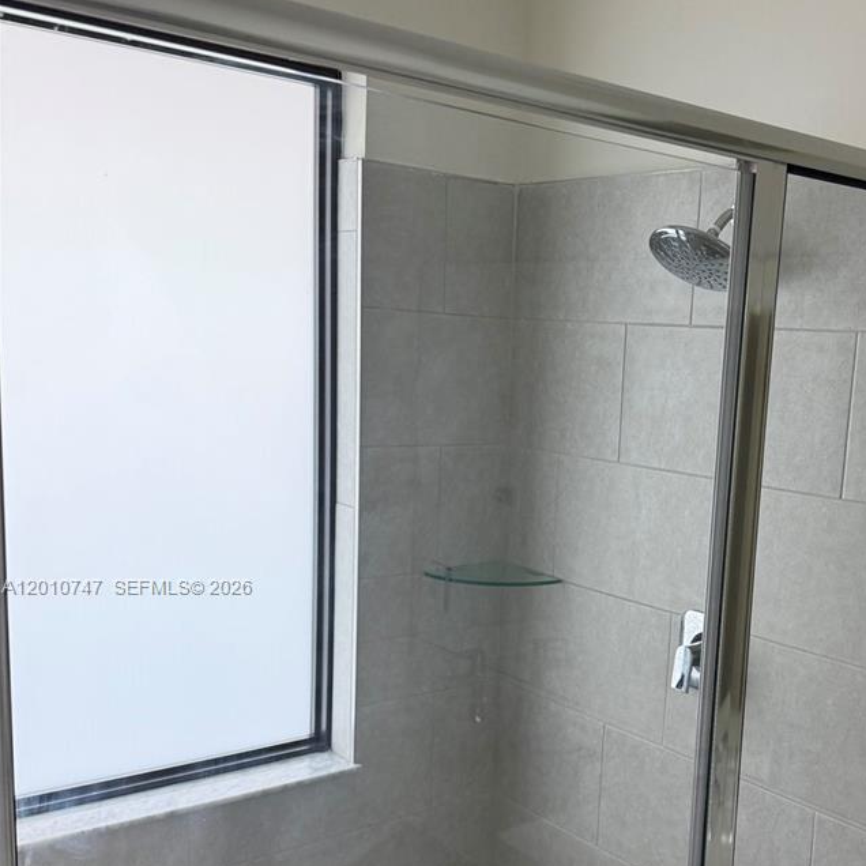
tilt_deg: -10.4
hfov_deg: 41.0
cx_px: 611
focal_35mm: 40
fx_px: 1132
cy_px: 588
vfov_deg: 41.2
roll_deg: -2.8
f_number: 1.78
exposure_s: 1/259
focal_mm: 6.76
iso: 100
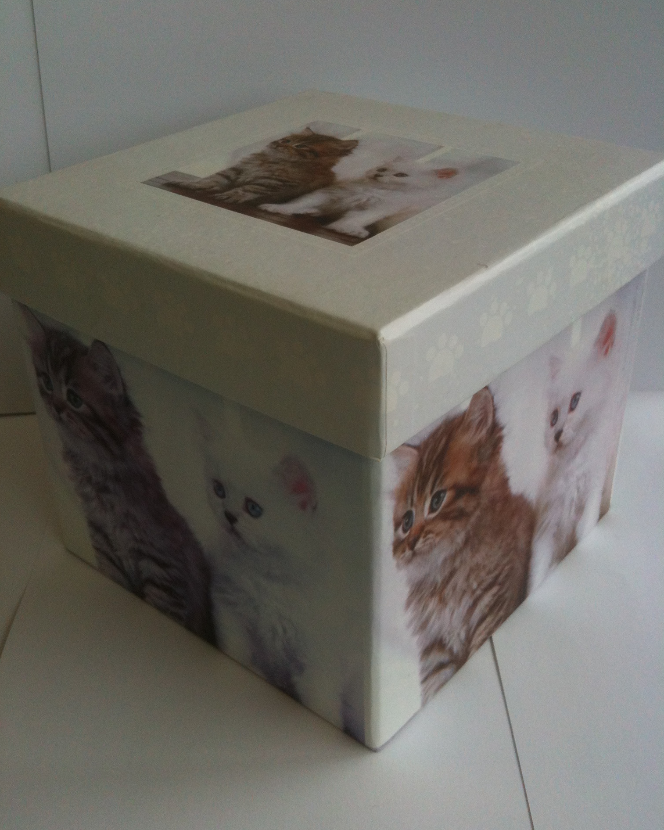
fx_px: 909
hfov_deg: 40.1
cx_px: 331
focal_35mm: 37
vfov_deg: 49.1
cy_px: 423
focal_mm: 3.85
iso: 80
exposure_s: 1/100
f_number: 2.8
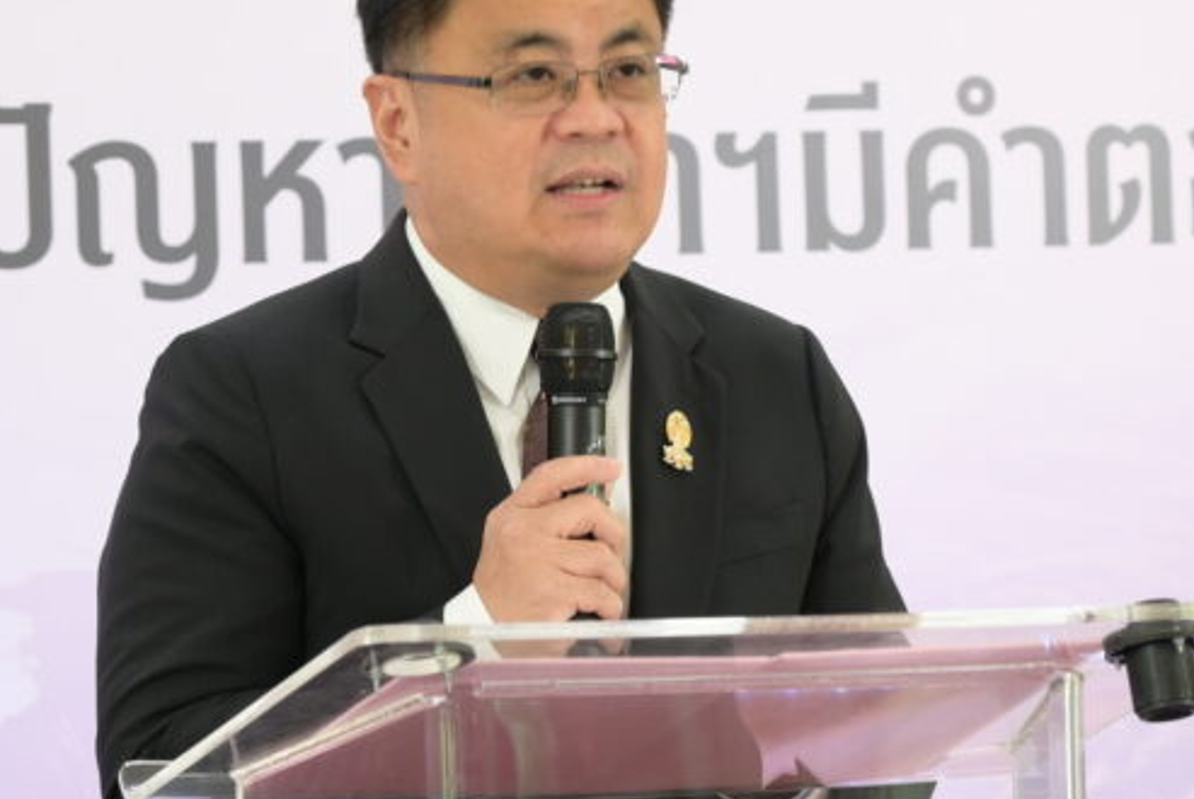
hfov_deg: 5.5
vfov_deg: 3.7
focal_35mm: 374
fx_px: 12419
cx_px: 482
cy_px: 398
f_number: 4
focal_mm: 120
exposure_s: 1/50
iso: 500
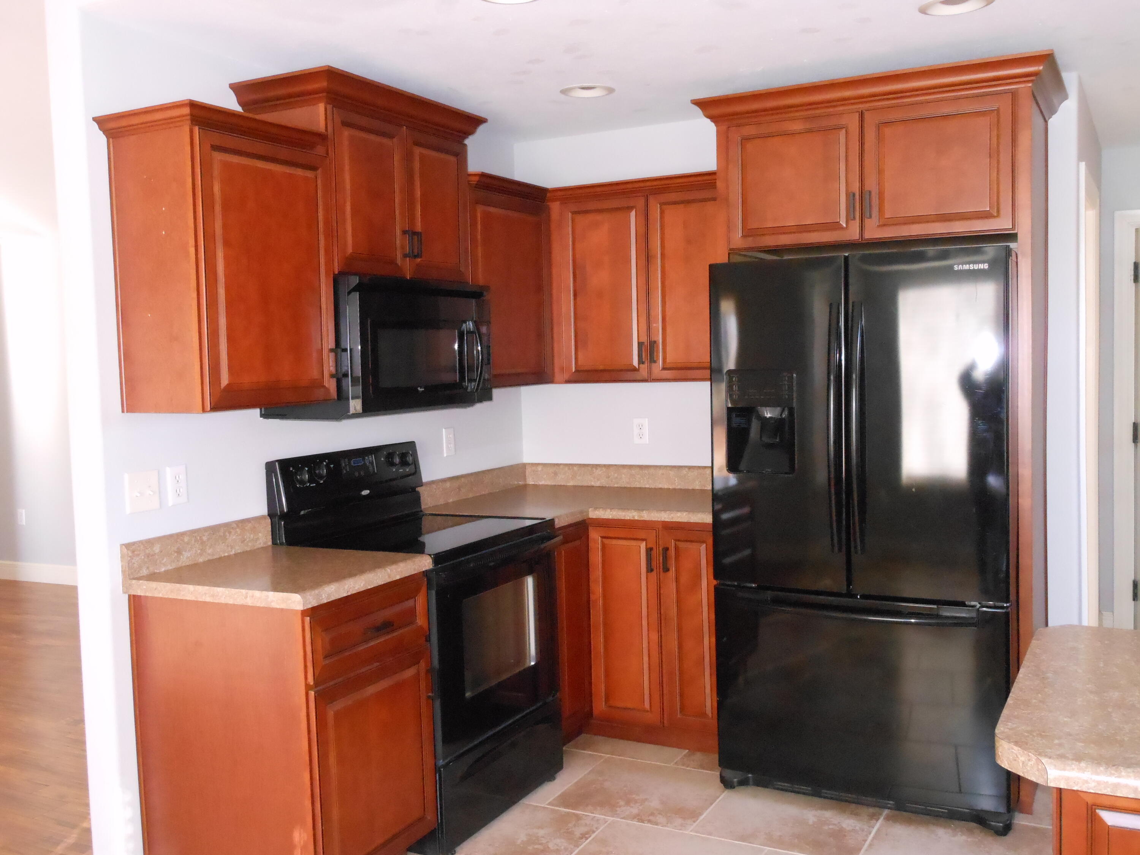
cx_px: 570
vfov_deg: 42.9
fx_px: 1087
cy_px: 428
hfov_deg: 55.4
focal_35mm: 33
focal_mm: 5.9
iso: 800
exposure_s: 1/25
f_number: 4
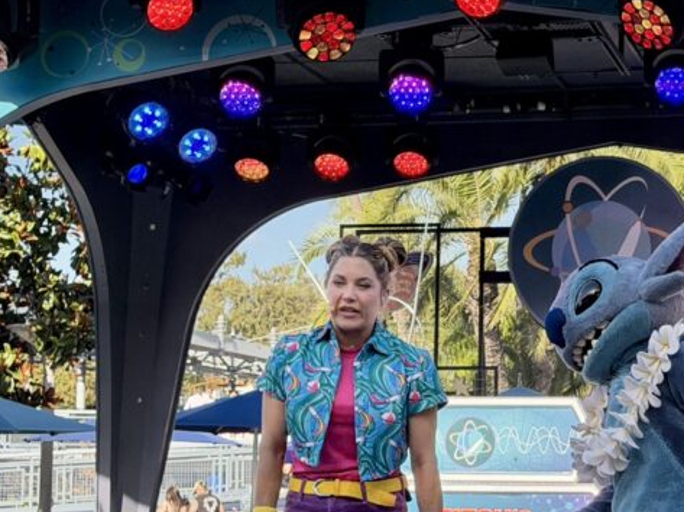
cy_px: 308
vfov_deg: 14.2
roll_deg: -0.4
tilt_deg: +5.1
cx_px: 521
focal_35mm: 104
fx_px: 2053
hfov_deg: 18.8
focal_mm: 6.76
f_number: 1.78
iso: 100
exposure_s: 1/1838
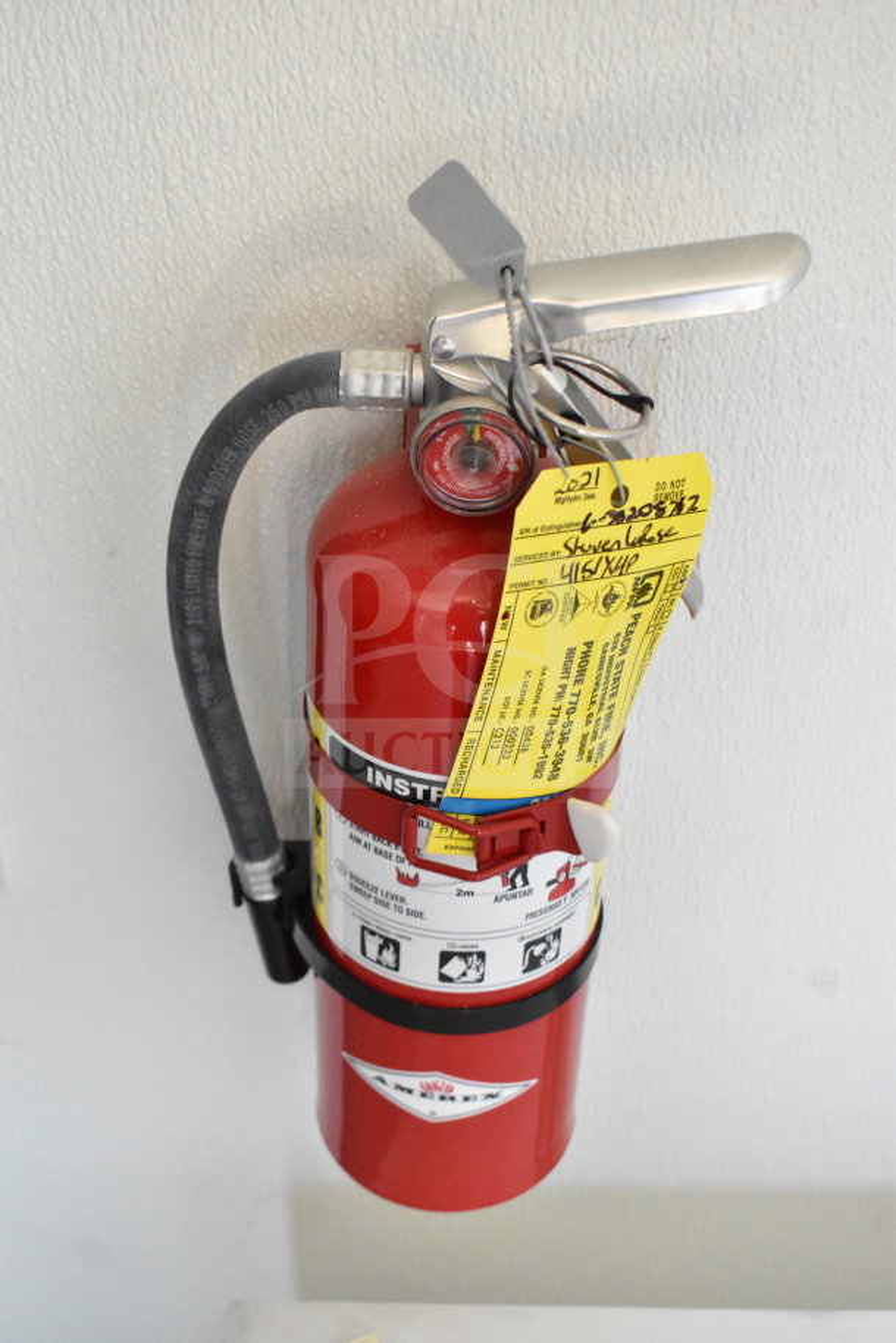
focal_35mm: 45
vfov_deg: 43.6
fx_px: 1680
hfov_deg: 29.9
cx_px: 448
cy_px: 672
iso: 6400
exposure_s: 1/160
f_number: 6.3
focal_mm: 30
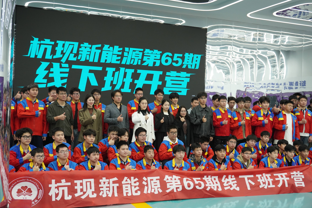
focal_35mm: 44
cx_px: 156
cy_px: 104
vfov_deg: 30.8
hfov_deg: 45.0
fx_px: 377
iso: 640
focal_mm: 29
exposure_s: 1/200
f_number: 5.6
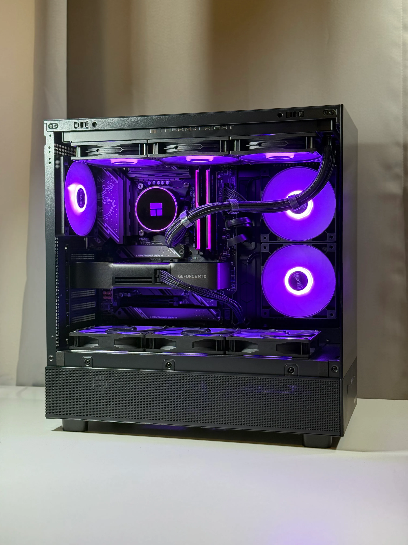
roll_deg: -0.2
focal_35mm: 48
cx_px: 204
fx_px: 754
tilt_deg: -0.2
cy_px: 272
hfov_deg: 30.3
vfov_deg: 39.7
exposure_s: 1/60
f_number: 1.78
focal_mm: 6.76
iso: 250
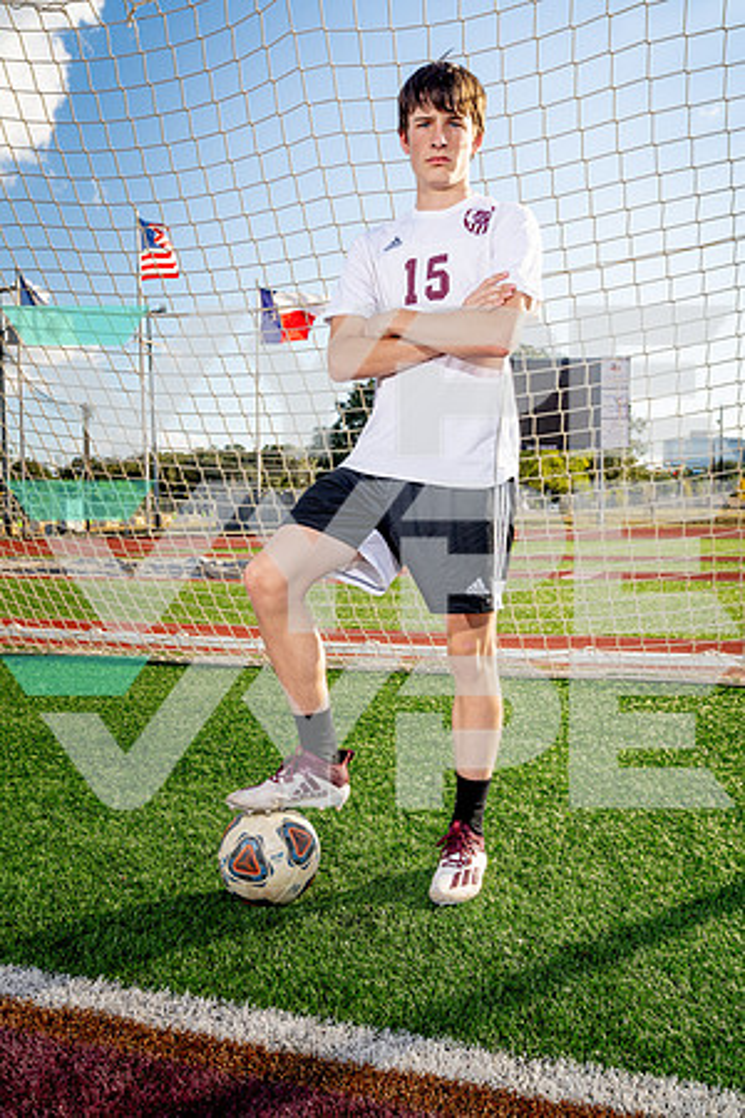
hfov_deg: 40.0
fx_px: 1024
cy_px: 559
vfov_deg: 57.2
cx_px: 372
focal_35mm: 33
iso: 100
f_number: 6.3
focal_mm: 33
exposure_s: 1/250
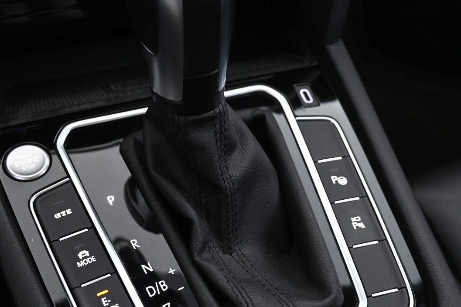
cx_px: 192
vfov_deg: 28.9
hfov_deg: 42.6
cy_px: 222
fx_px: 589
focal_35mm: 46
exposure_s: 1/30
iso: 2800
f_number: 3.8
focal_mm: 20
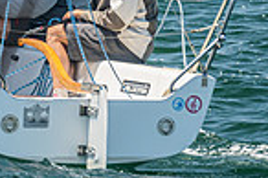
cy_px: -116
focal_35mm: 1086
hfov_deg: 1.9
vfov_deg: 1.3
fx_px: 8076
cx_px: -138
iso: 320
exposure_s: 1/400
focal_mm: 200
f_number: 6.3
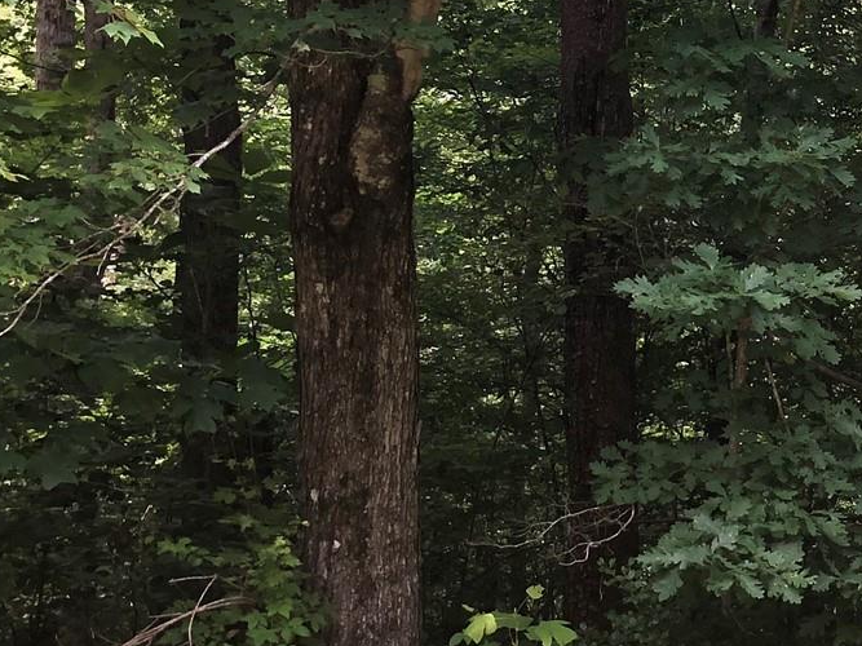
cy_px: 339
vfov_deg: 17.2
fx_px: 2141
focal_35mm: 86
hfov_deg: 20.7
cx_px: 1124
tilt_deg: -4.4
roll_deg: -3.3
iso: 20
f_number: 1.8
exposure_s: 1/162
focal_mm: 3.99
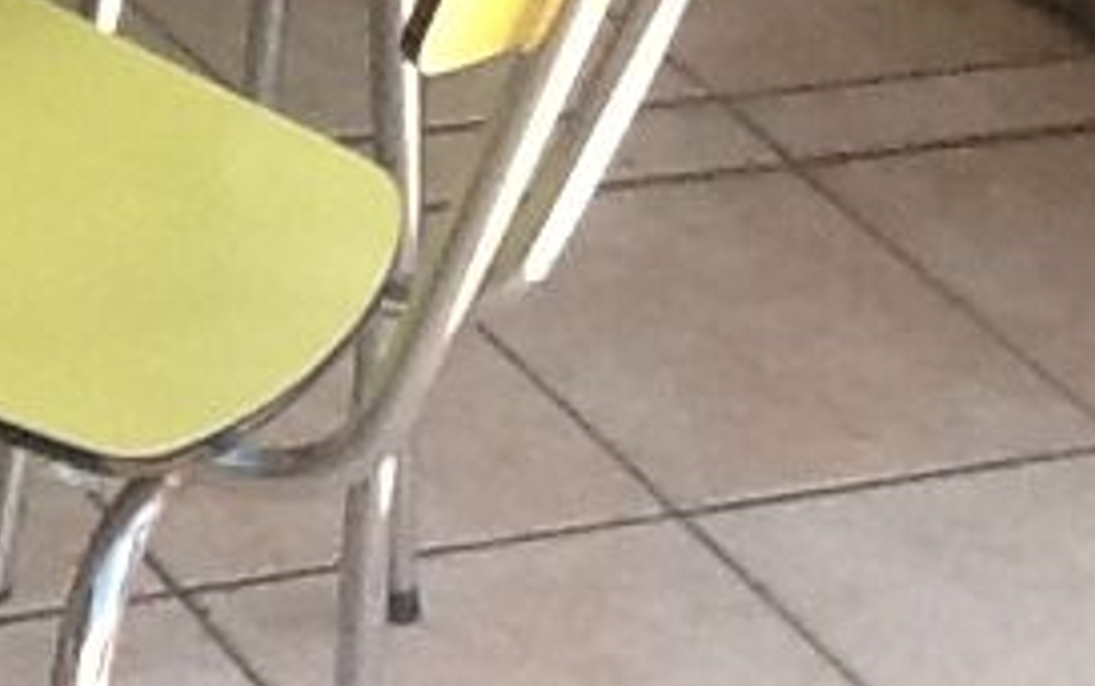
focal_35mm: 164
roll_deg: -7.4
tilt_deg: -28.5
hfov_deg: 12.1
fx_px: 4897
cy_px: -84
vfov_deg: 8.0
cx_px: -598
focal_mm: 2.03
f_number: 2.4
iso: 40
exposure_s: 1/297
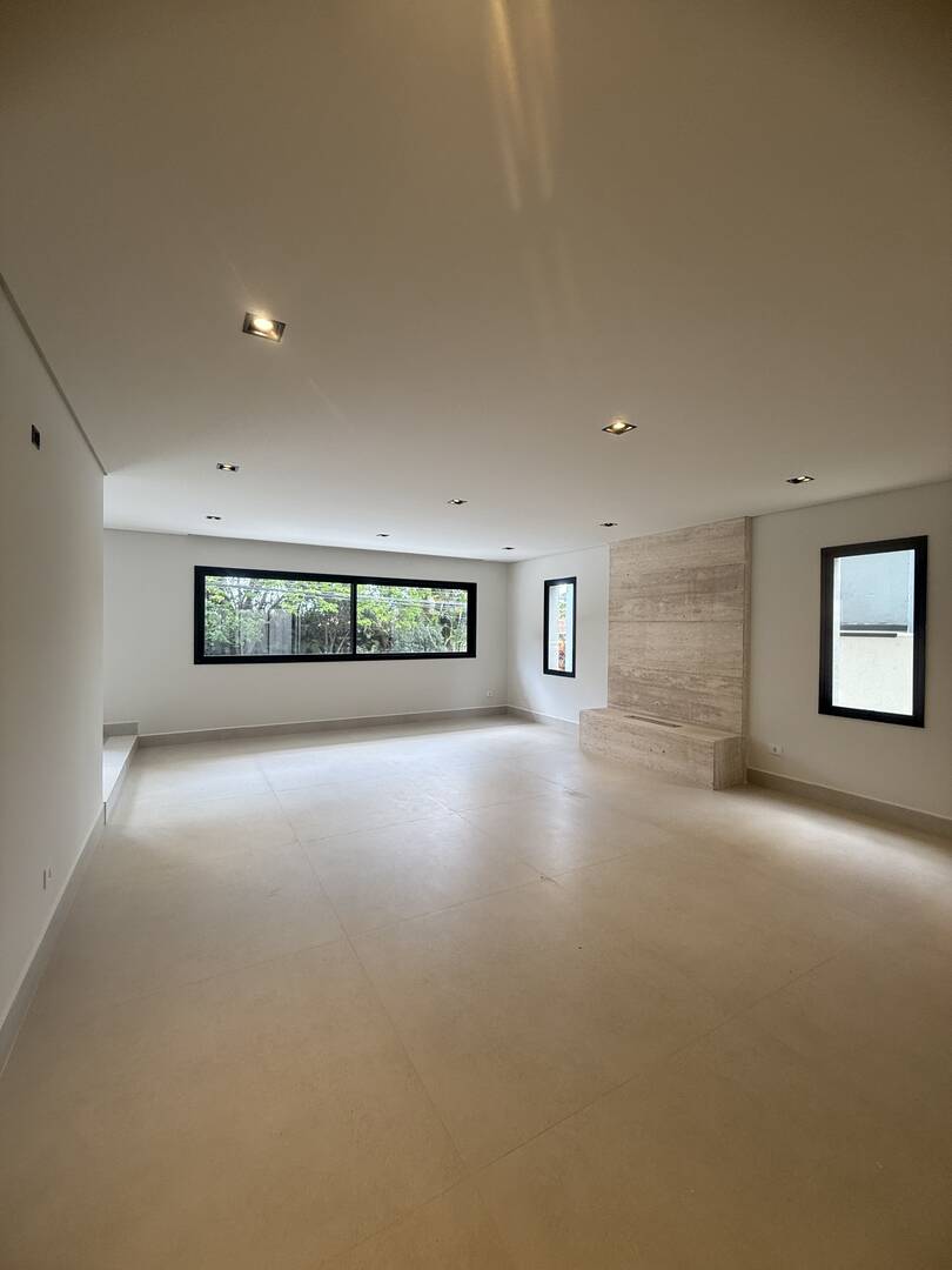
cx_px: 476
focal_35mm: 14
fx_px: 513
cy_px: 635
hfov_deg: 85.7
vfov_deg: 102.1
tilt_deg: +0.7
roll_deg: -1.4
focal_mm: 2.22
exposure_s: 1/120
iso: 64
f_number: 2.2
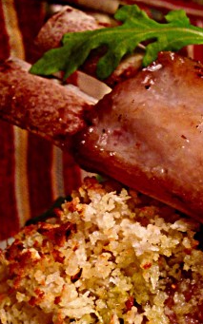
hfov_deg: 16.1
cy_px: 240
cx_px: 258
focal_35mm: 77
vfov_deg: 26.5
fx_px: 682
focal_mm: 4.12
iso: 80
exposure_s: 1/20
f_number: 2.4
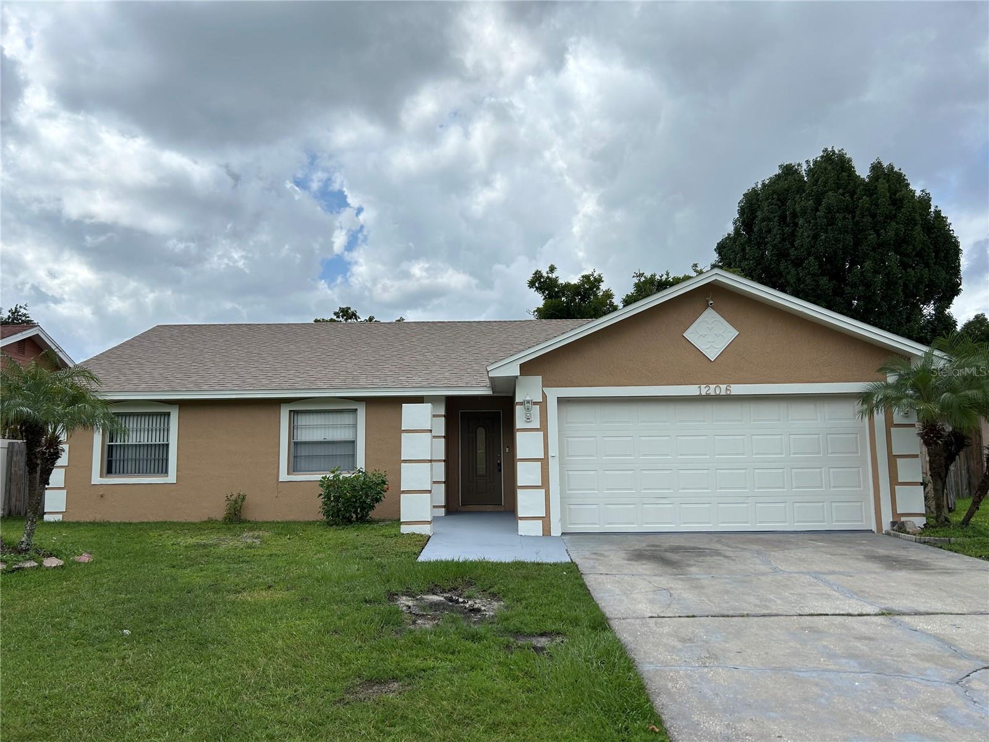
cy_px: 371
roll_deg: +1.4
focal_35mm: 26
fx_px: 743
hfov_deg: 67.3
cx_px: 494
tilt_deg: +7.5
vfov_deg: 53.1
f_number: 1.5
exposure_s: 1/6579
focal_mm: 5.7
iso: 50
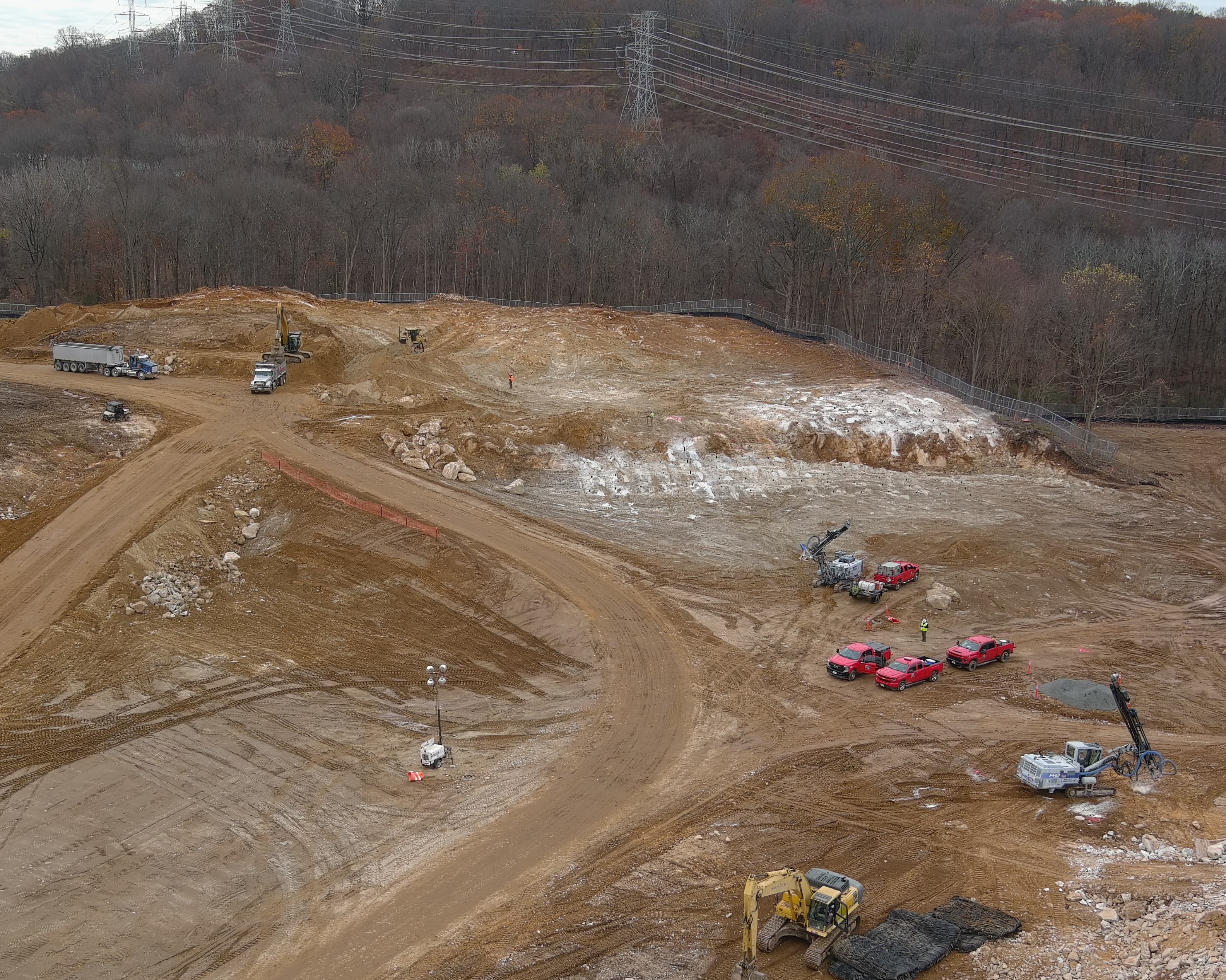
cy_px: 518
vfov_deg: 32.1
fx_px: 1705
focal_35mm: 47
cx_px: 498
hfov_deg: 39.4
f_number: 2.8
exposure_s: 1/320
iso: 100
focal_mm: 10.57
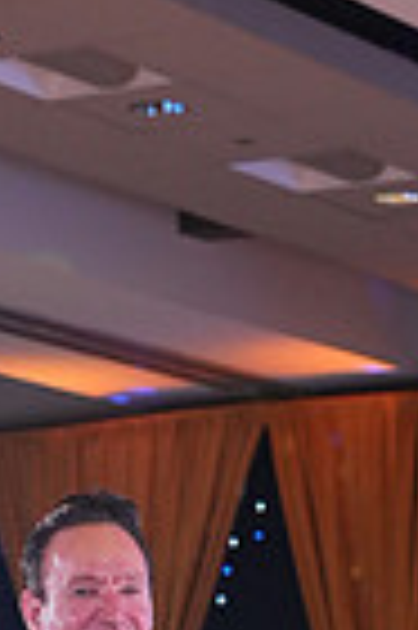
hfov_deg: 6.6
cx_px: 393
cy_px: 1152
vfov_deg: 9.5
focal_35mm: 207
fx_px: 3614
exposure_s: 1/400
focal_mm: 50
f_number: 4
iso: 1600
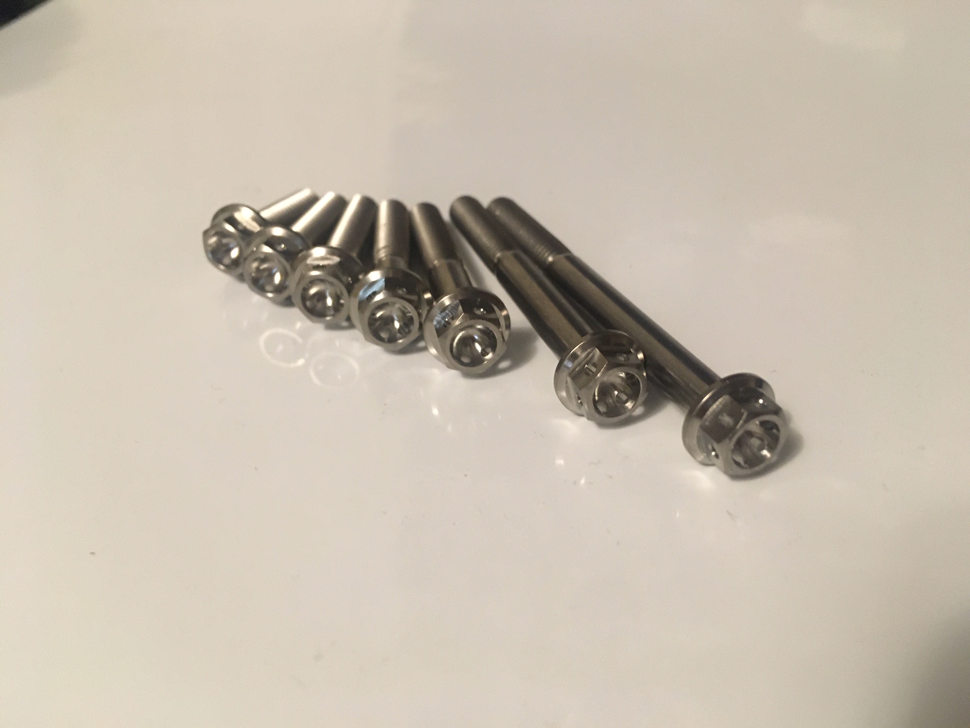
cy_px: 364
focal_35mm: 29
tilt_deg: -35.0
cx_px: 485
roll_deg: +3.3
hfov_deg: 61.7
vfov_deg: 48.2
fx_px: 813
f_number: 2.2
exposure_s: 1/15
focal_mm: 4.15
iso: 200
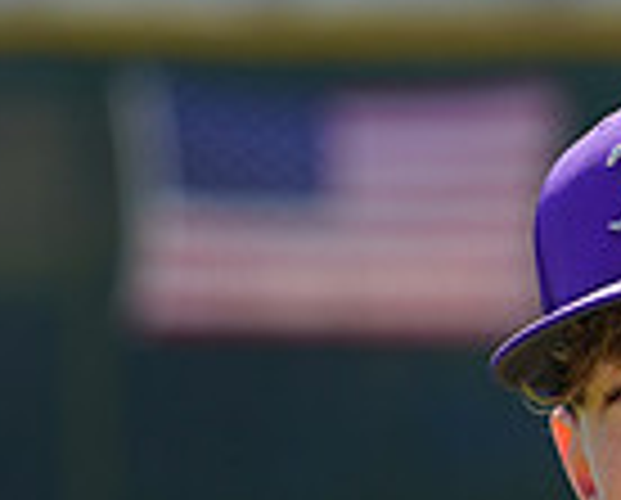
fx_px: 18787
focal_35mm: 1020
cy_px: 626
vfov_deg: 1.5
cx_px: 832
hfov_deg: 1.9
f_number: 8
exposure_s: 1/250
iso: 100
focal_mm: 259
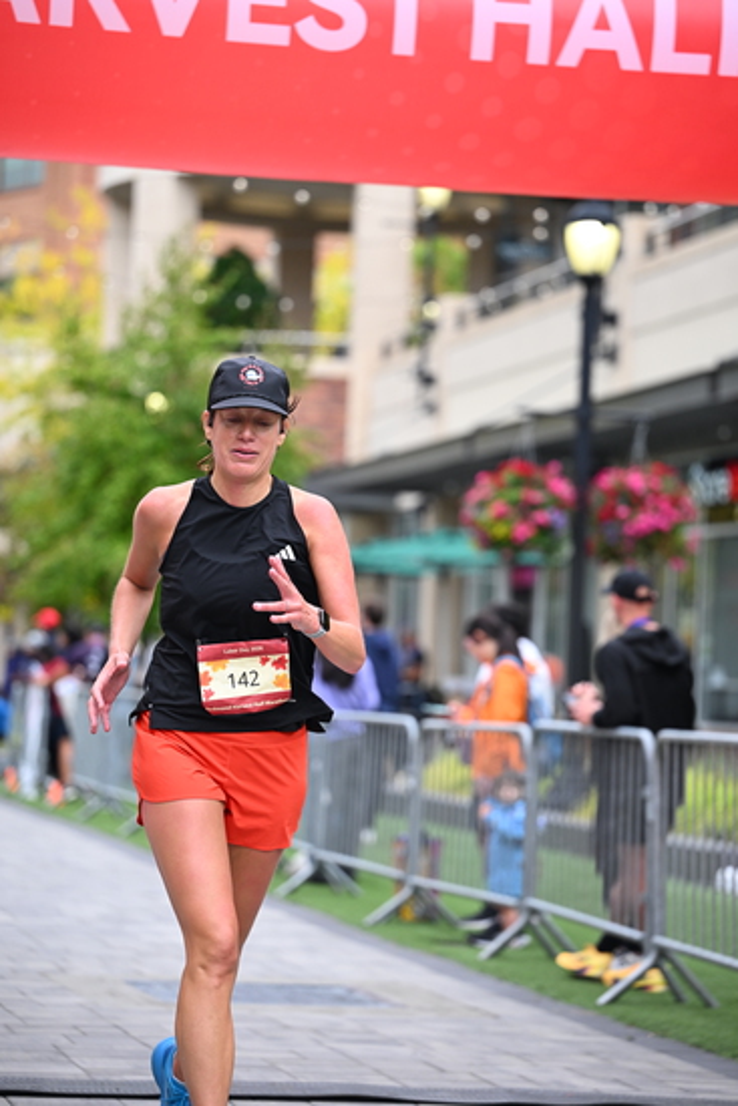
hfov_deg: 11.9
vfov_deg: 17.8
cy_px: 553
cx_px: 369
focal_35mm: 115
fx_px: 3534
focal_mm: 115
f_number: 2.8
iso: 640
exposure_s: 1/1600
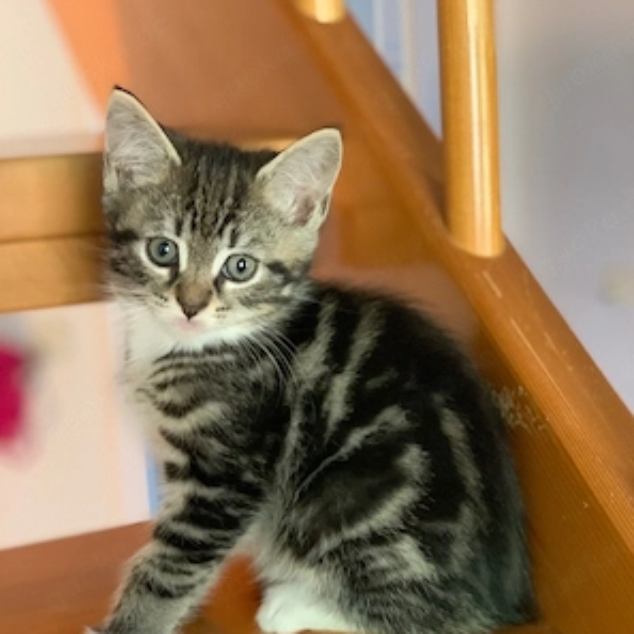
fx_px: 1285
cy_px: 418
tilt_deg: -17.0
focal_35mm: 62
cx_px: 316
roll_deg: +3.2
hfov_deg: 27.7
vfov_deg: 27.6
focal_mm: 6
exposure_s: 1/30
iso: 800
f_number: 2.4
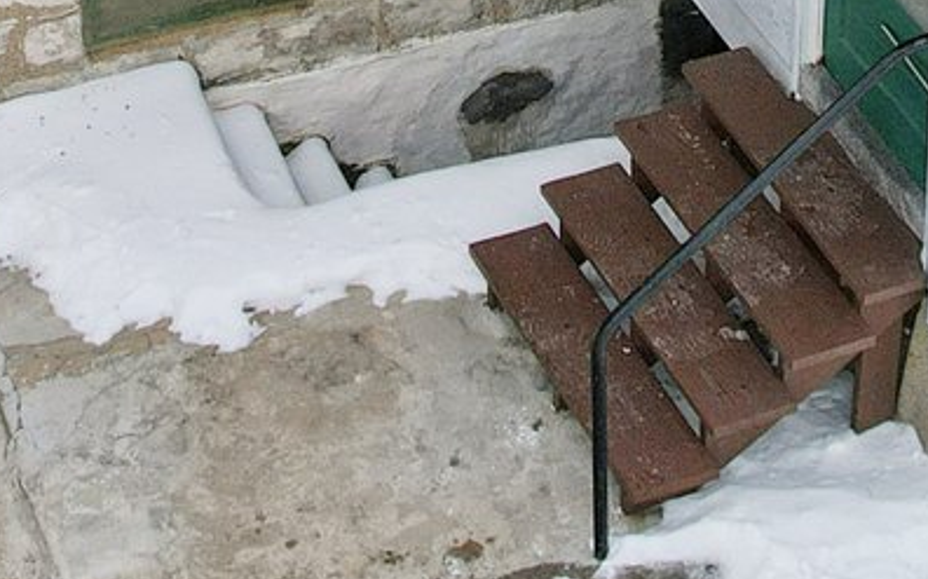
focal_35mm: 116
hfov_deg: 18.0
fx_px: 2932
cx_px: 532
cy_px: -859
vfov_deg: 9.8
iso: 100
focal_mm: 8.4
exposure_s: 1/4000
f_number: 2.8
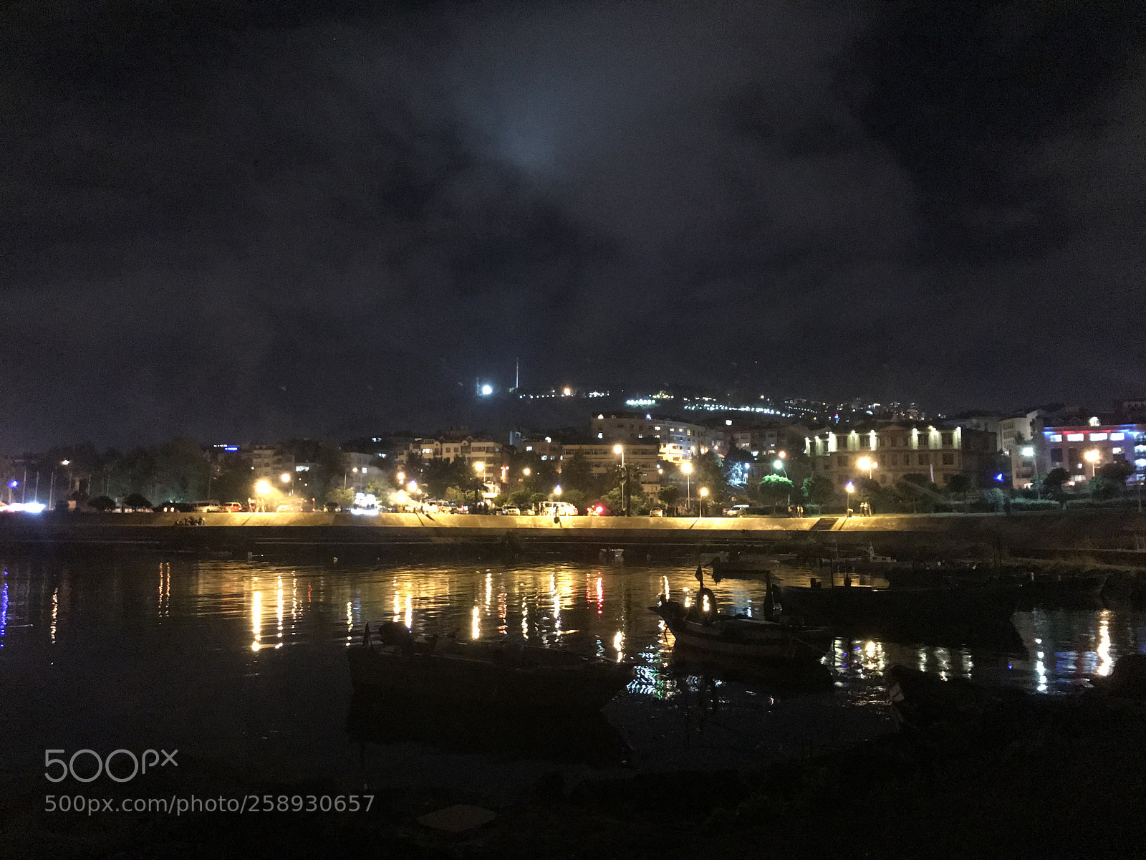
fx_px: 927
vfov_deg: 49.7
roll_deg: -0.5
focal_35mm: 28
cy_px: 430
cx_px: 573
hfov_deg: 63.4
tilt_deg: +5.9
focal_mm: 3.99
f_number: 1.8
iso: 640
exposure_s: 1/4
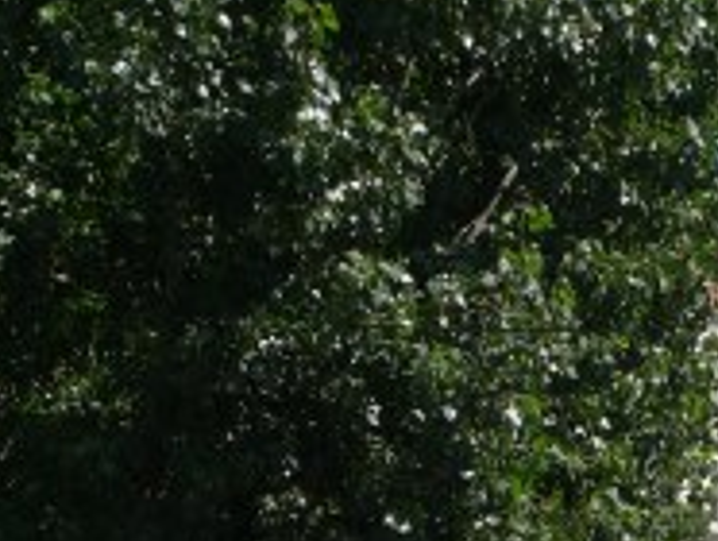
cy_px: 852
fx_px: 3593
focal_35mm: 173
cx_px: 795
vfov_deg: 8.4
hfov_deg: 11.2
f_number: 4
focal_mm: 10.2
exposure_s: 1/500
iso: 80
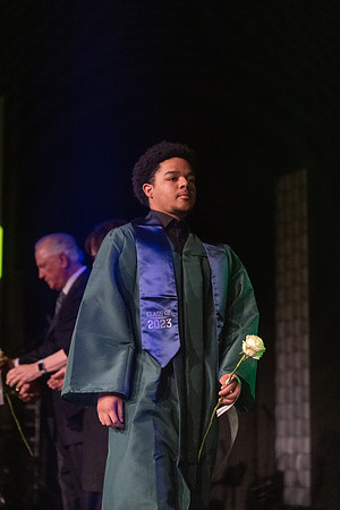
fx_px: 1346
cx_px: 170
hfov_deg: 14.4
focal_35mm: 95
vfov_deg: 21.5
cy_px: 255
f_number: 2.8
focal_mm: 95
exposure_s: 1/1000
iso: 16000
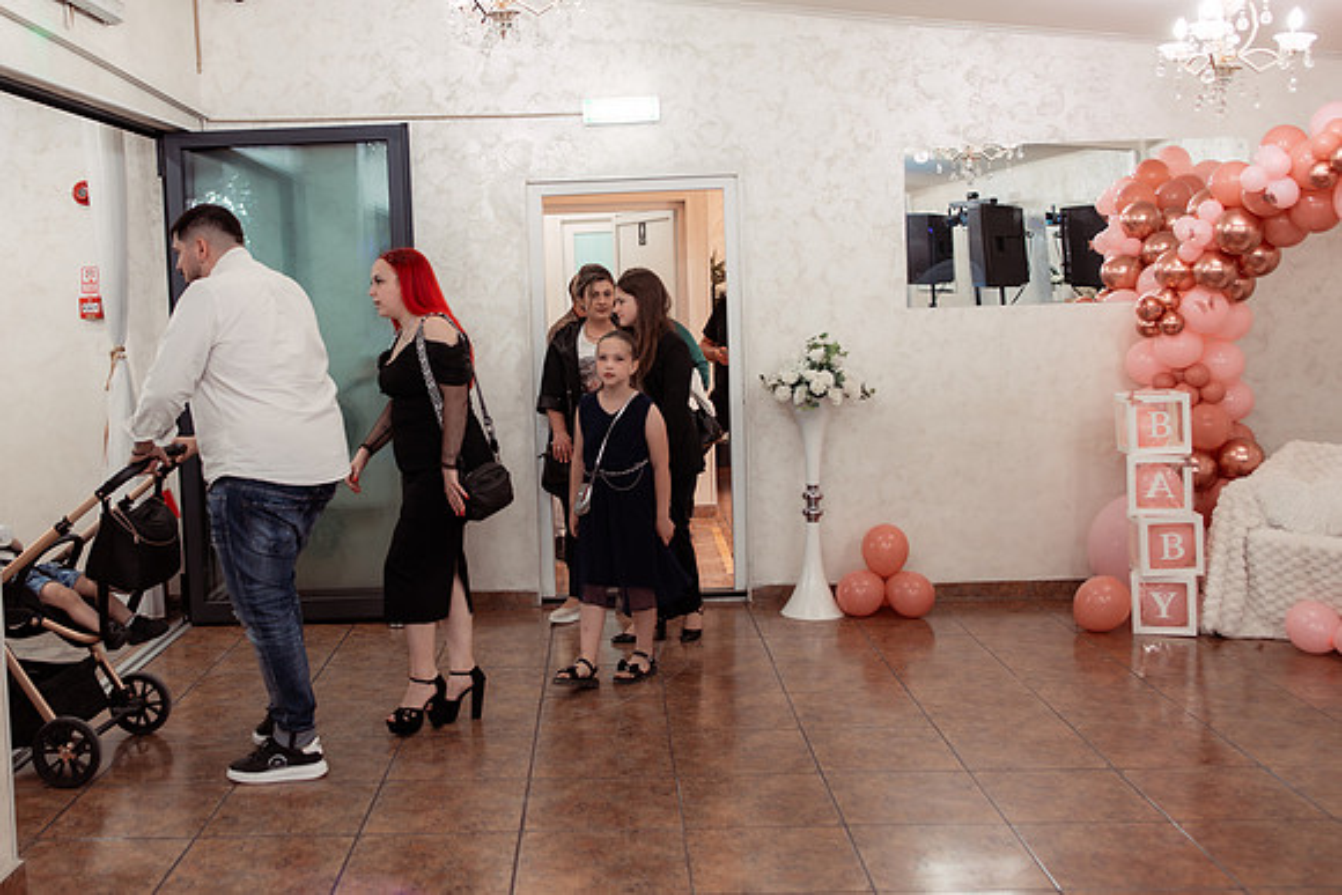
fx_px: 1457
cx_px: 593
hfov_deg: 49.3
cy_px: 395
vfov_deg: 34.1
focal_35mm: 39
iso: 1250
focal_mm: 35
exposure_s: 1/250
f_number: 3.2
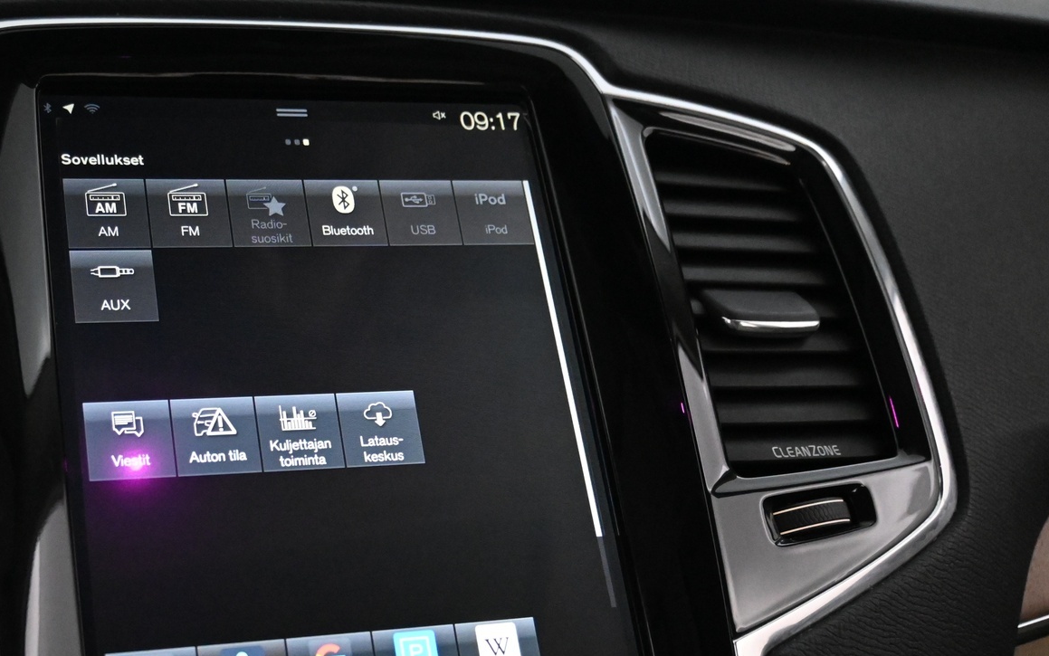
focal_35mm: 48
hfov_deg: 41.1
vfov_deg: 26.7
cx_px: 326
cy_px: 445
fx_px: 1375
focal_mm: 22.5
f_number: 4
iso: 6400
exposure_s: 1/60
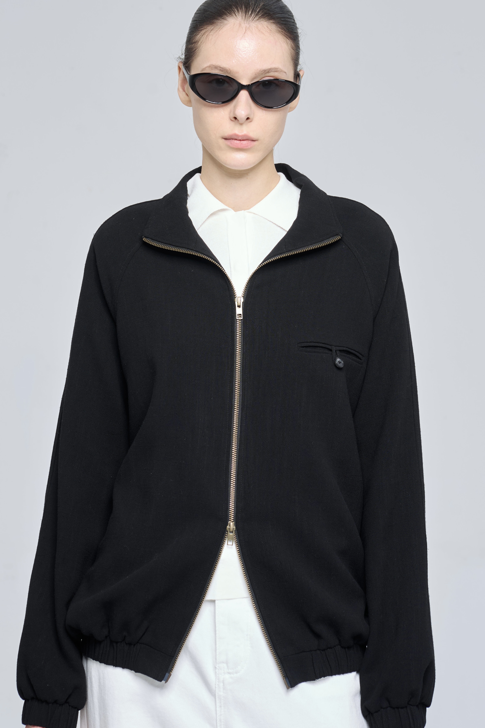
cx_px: 235
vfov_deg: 19.1
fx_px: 2162
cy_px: 390
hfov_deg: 12.8
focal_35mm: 107
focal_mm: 85
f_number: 8
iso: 200
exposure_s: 1/125
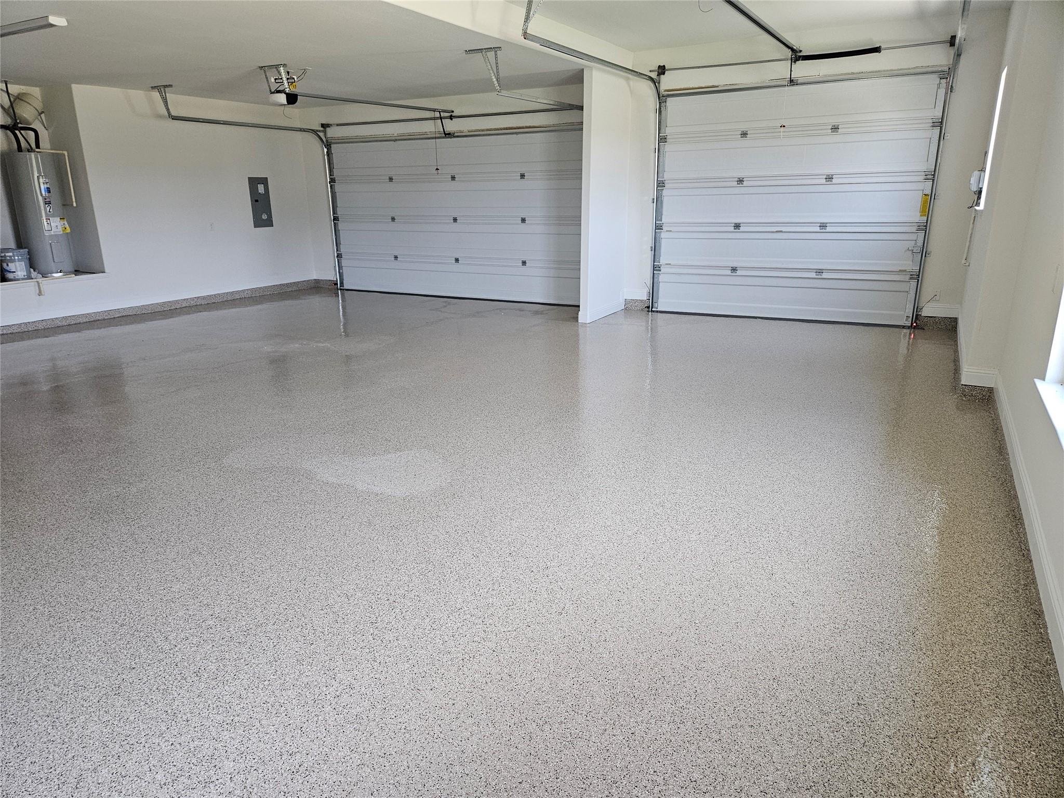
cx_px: 532
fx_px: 707
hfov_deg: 73.9
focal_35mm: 23
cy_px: 399
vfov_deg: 58.9
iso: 250
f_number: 1.8
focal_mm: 5.4
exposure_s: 1/120
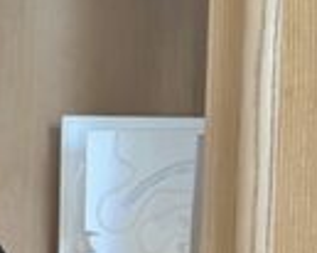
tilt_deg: -3.2
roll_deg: -0.4
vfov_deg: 7.1
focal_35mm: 218
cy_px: 189
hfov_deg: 8.3
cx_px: -386
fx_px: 2044
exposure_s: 1/40
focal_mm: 6.86
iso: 400
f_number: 1.78
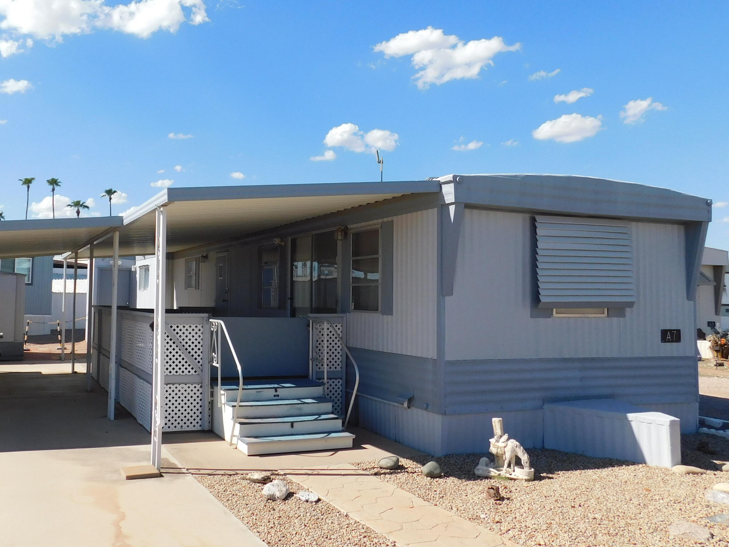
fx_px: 716
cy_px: 240
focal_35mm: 34
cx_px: 267
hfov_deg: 53.3
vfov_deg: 41.7
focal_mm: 4
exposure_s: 1/400
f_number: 6
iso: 125
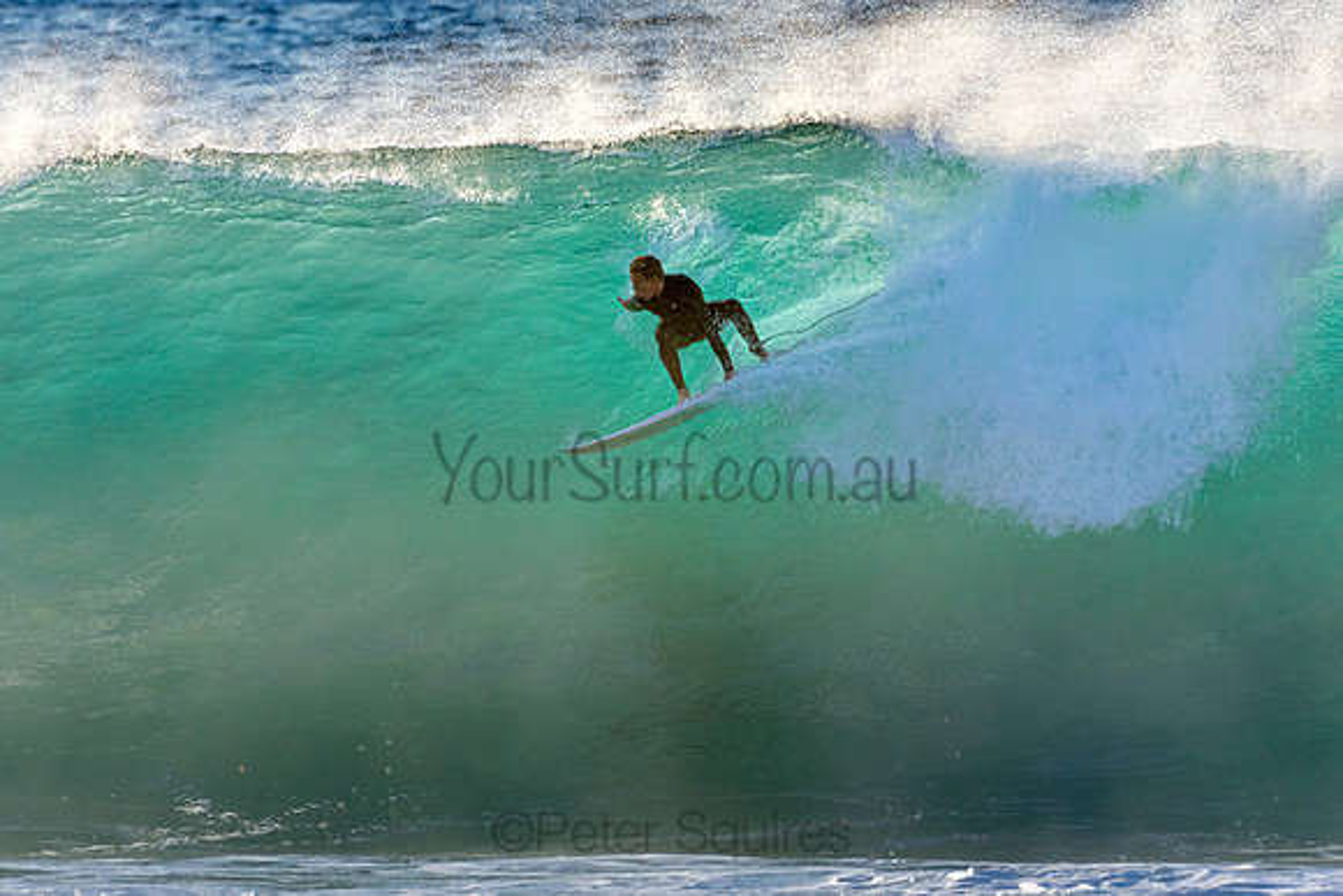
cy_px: 477
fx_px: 30994
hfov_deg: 2.5
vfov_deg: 1.7
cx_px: 705
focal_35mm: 831
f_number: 5.6
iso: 400
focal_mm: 500
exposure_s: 1/2000
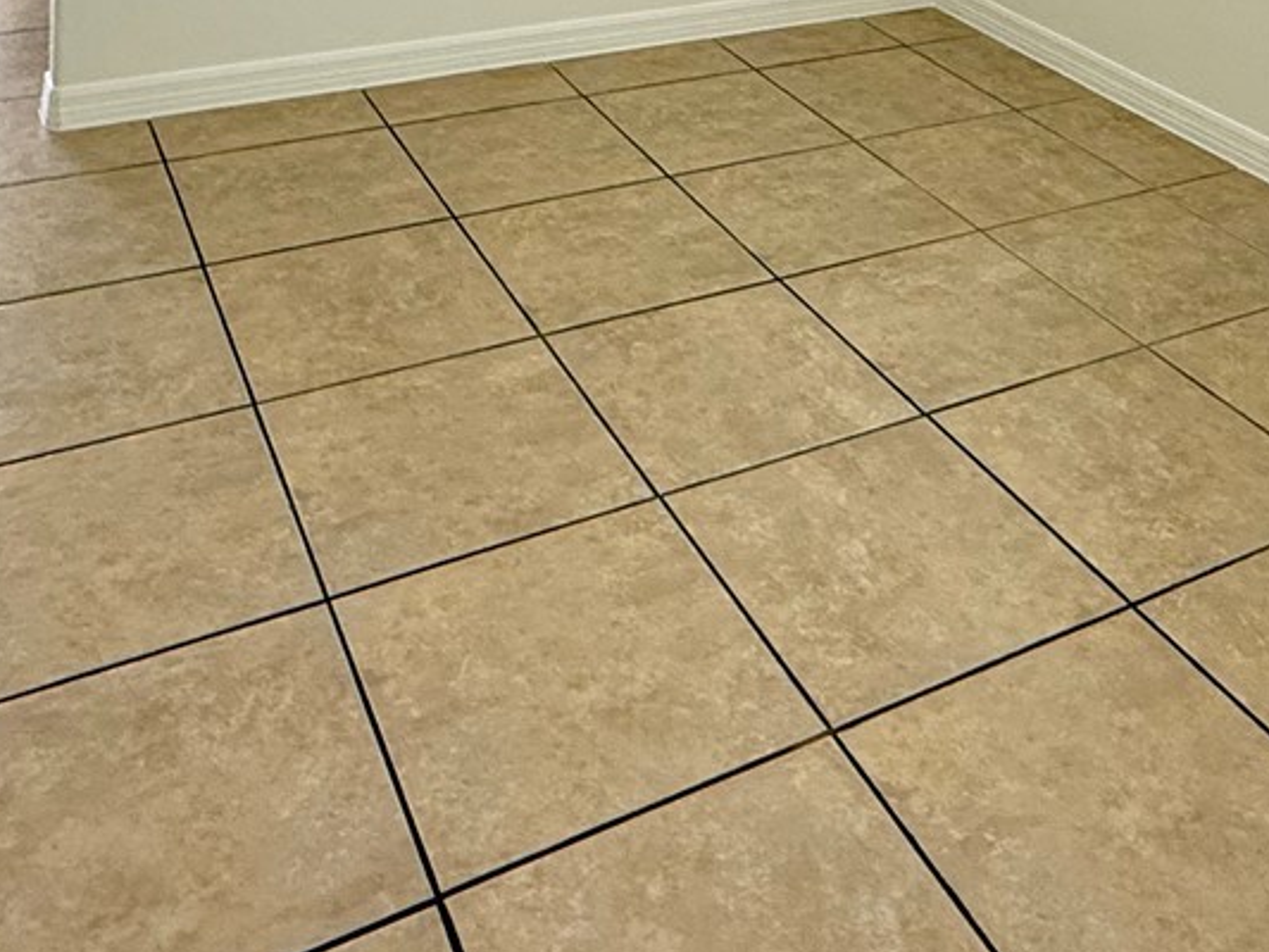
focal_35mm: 42
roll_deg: -2.9
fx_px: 1540
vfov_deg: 27.4
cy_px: -347
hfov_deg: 44.4
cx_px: 788
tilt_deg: -4.4
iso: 320
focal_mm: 2.22
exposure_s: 1/60
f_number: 2.2
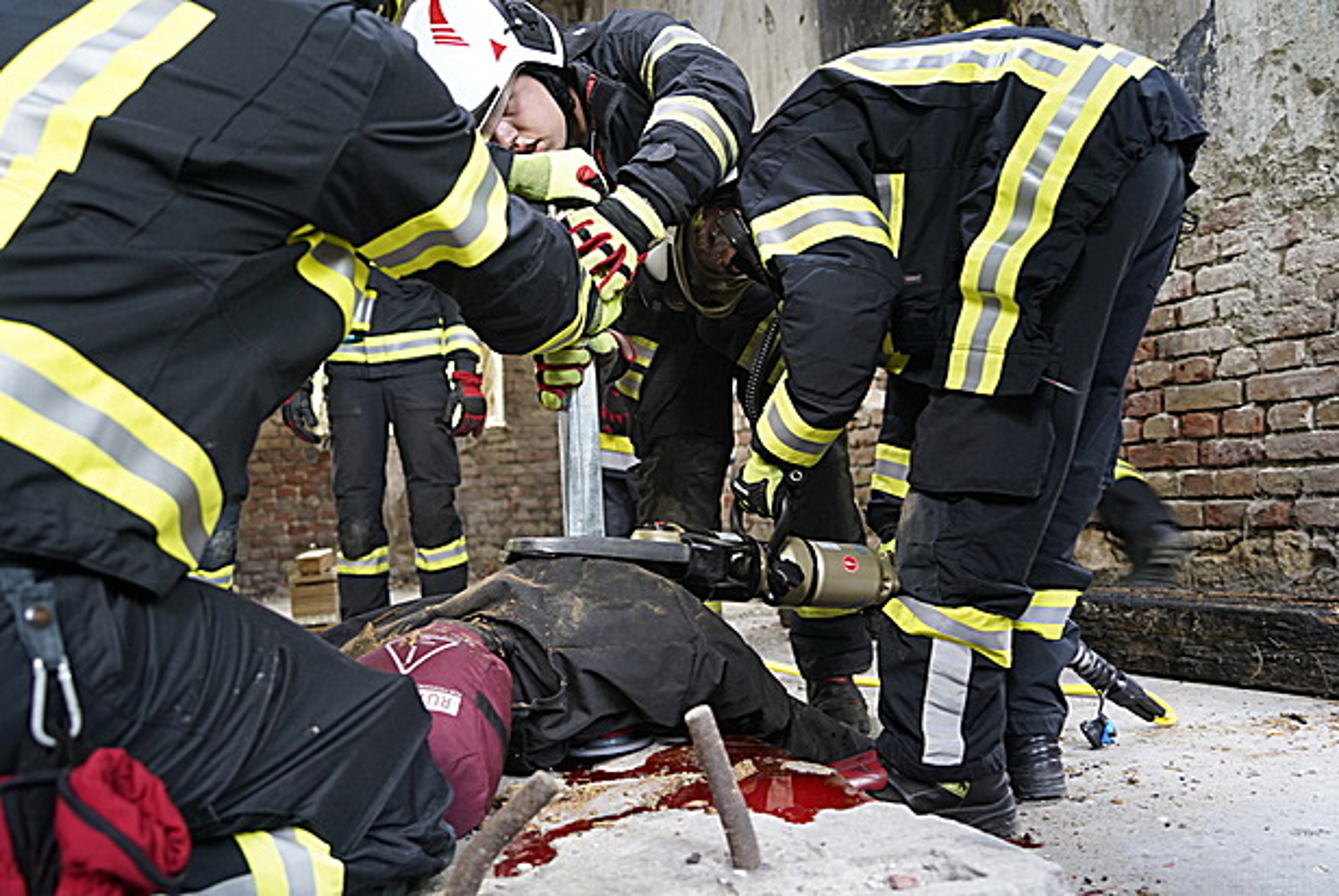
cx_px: 670
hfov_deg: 58.7
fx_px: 1191
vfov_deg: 41.2
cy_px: 448
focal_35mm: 32
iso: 1600
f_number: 4
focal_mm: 32
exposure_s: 1/30
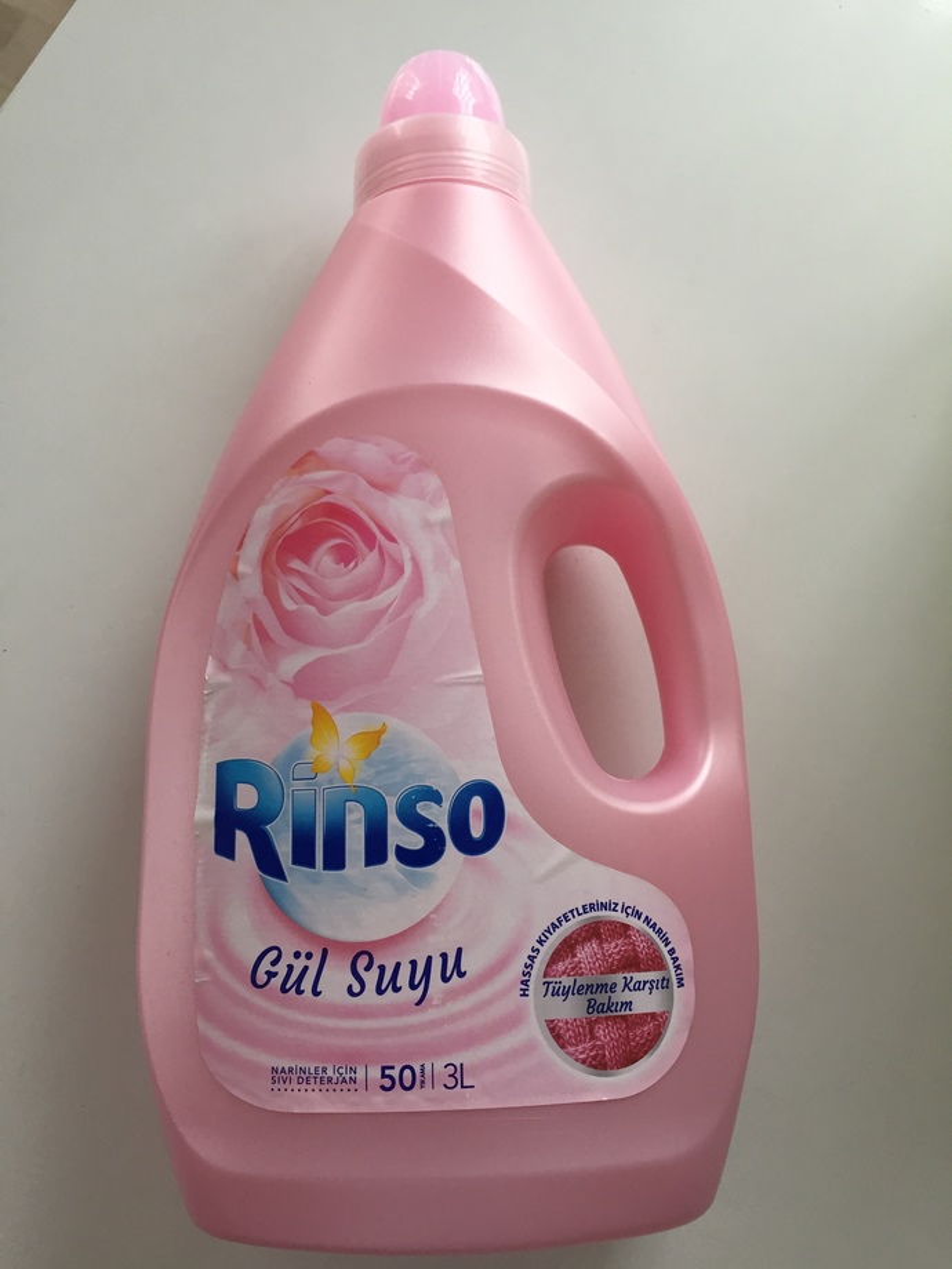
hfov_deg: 48.2
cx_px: 476
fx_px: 1063
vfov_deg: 61.7
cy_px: 634
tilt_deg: -79.4
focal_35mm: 29
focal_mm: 4.15
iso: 100
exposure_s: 1/33
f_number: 2.2
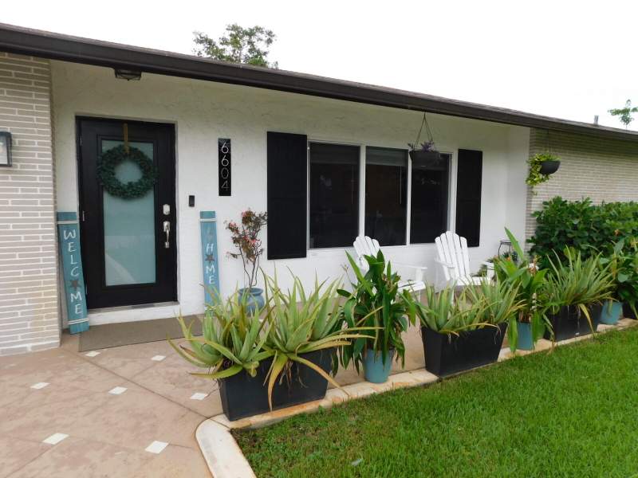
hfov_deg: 73.9
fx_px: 424
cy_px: 239
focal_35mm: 23
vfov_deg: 58.9
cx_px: 319
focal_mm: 4
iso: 125
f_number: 3
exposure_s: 1/125
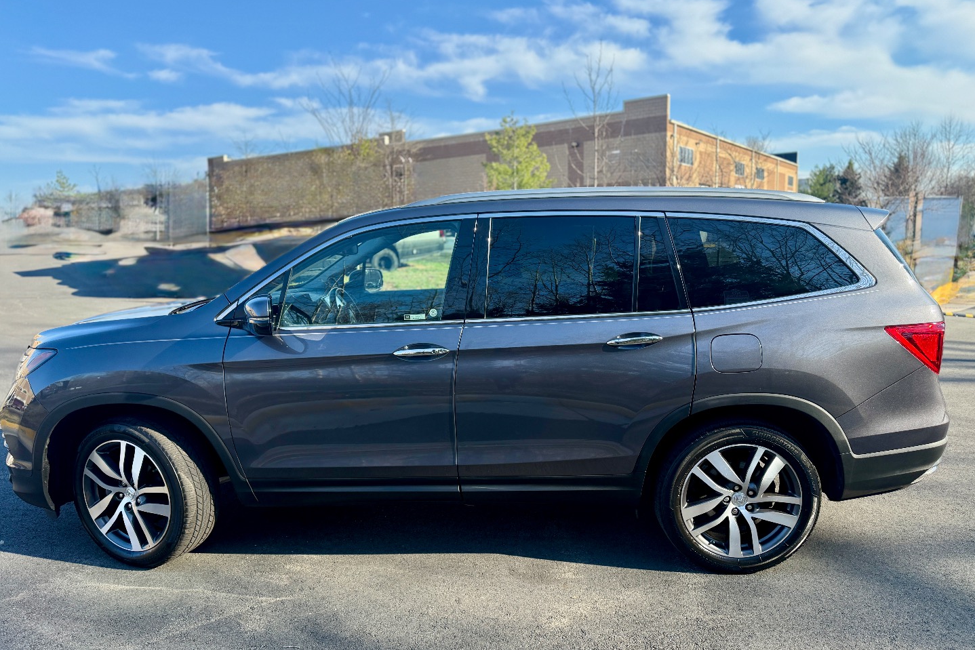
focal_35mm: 25
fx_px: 677
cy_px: 357
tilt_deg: -9.8
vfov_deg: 51.2
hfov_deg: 71.5
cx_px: 488
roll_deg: +3.0
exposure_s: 1/1855
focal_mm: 6.76
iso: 100
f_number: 1.78
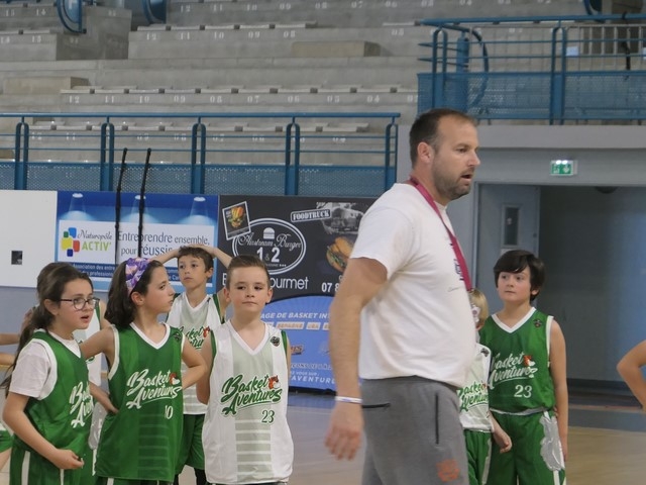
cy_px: 242
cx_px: 323
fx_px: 2463
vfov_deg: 11.2
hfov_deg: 14.9
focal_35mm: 132
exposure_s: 1/125
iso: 800
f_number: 2.8
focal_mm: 26.4
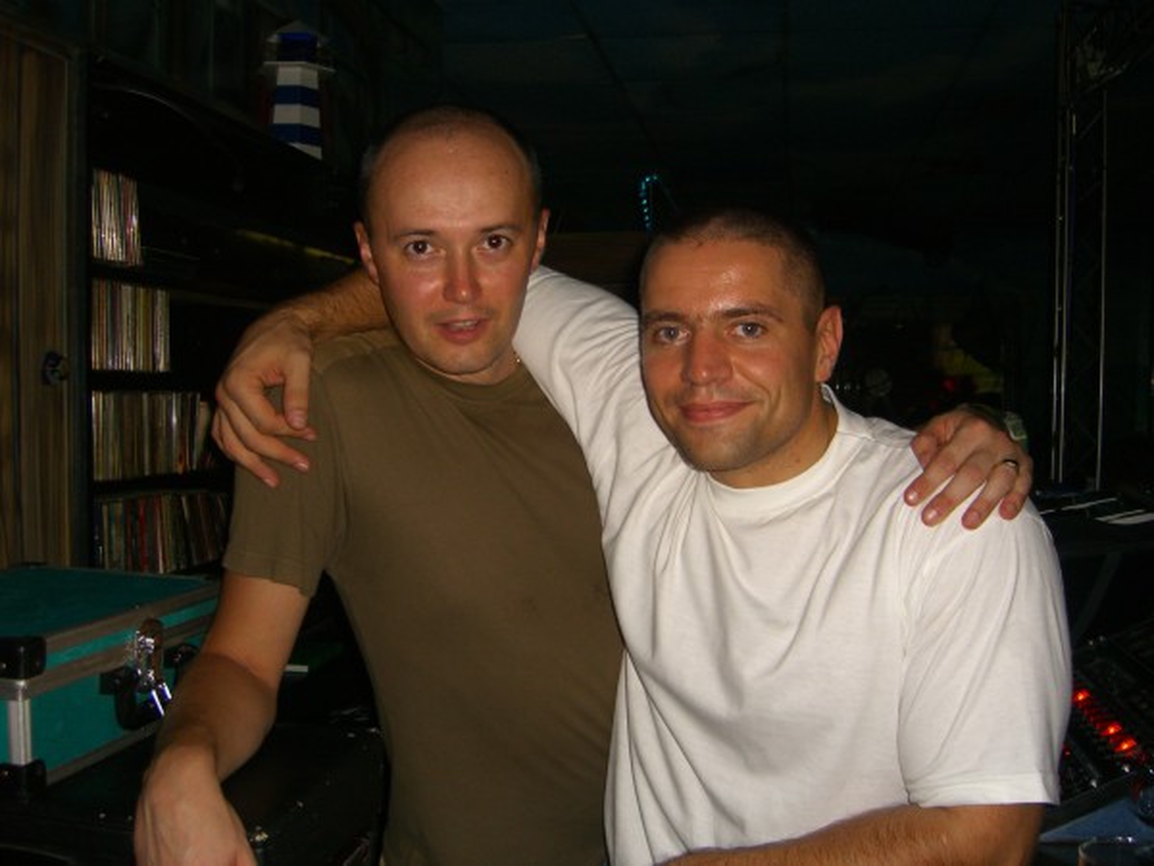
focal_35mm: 38
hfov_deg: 49.0
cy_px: 433
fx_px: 1267
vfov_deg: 37.7
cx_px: 577
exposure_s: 1/60
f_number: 2.8
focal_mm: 7.9
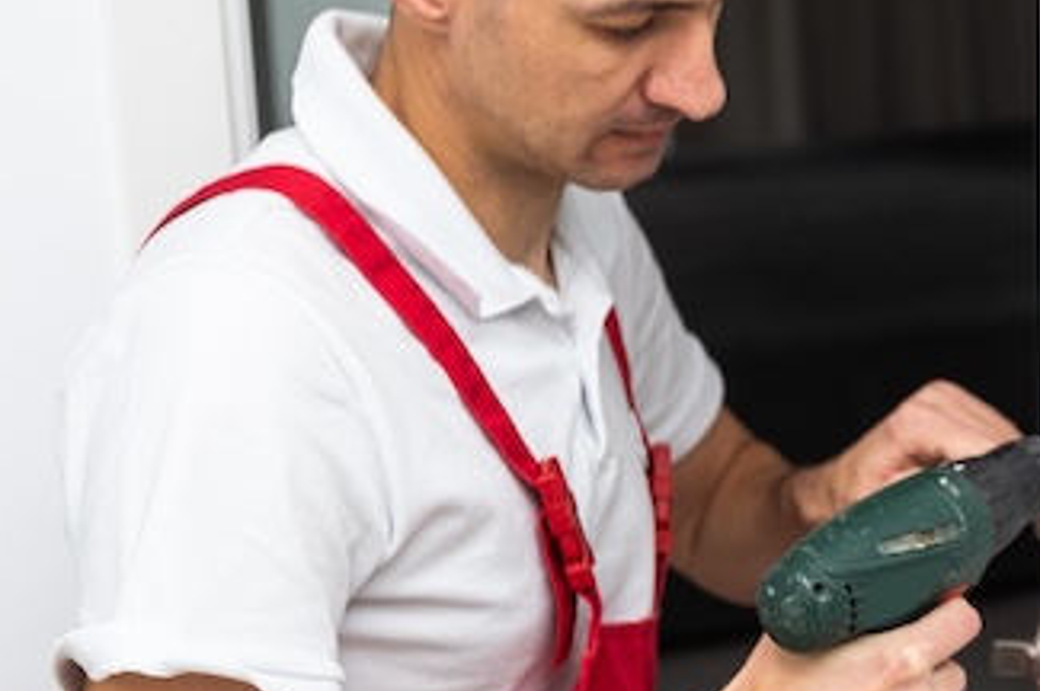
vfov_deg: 14.1
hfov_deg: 20.1
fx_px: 2799
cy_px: 390
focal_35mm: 97
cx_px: 1146
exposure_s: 1/160
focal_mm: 35
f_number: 2.8
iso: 160
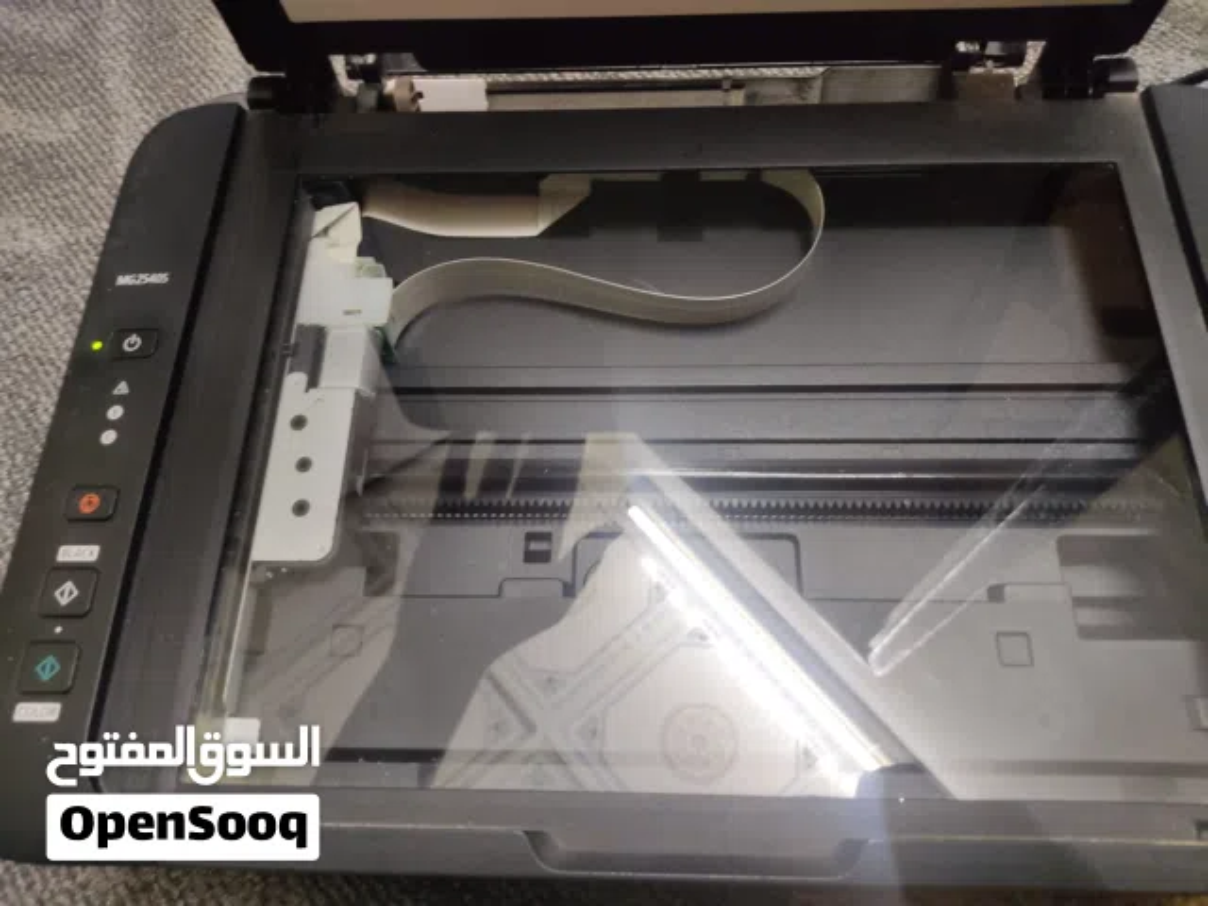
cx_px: 604
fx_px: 907
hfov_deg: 67.3
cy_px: 453
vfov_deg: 53.1
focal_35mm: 26
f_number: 1.79
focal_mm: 4.74
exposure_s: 1/20
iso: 608
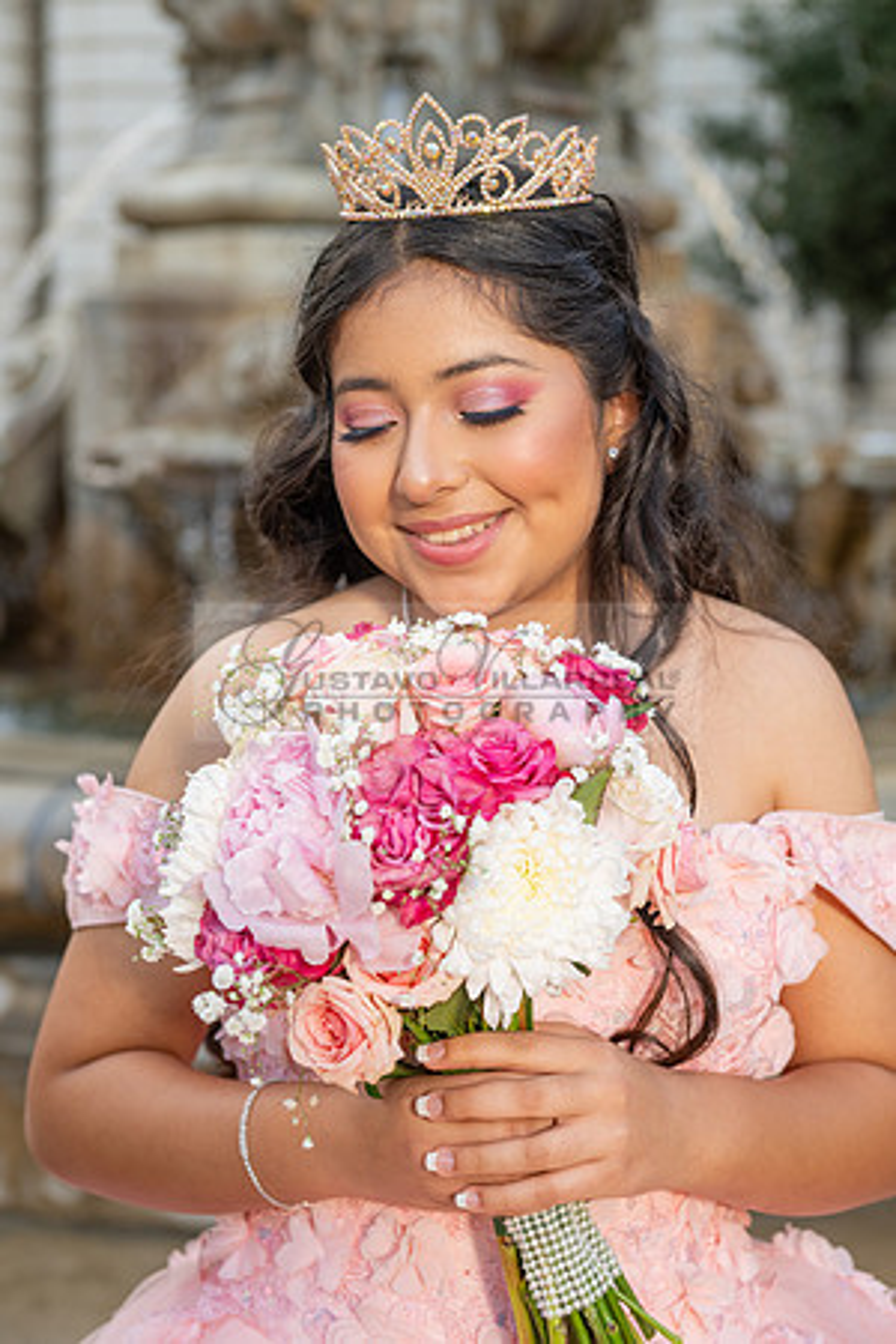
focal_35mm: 58
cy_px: 672
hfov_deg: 23.4
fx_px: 2165
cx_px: 448
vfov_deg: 34.5
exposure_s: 1/200
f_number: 4.5
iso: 320
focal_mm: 58
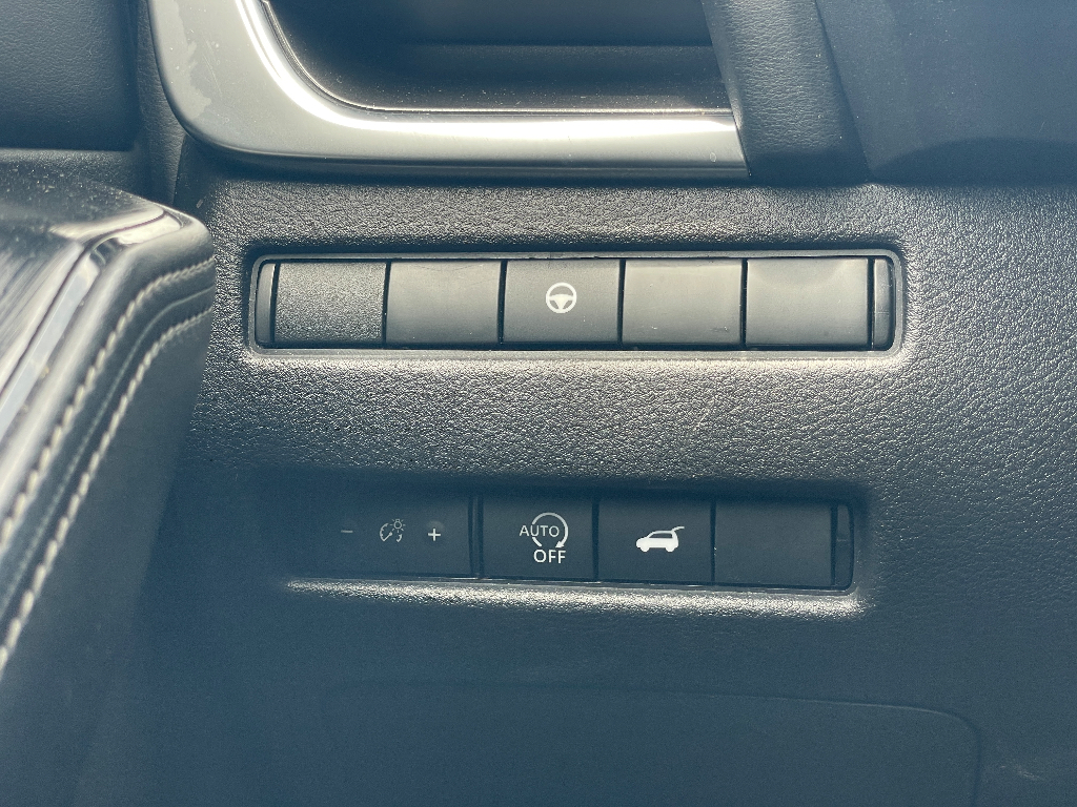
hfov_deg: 36.8
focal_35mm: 52
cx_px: 538
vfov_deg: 28.0
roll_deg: +1.2
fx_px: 1618
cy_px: 404
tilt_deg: -7.3
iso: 50
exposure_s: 1/99
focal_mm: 6
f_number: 2
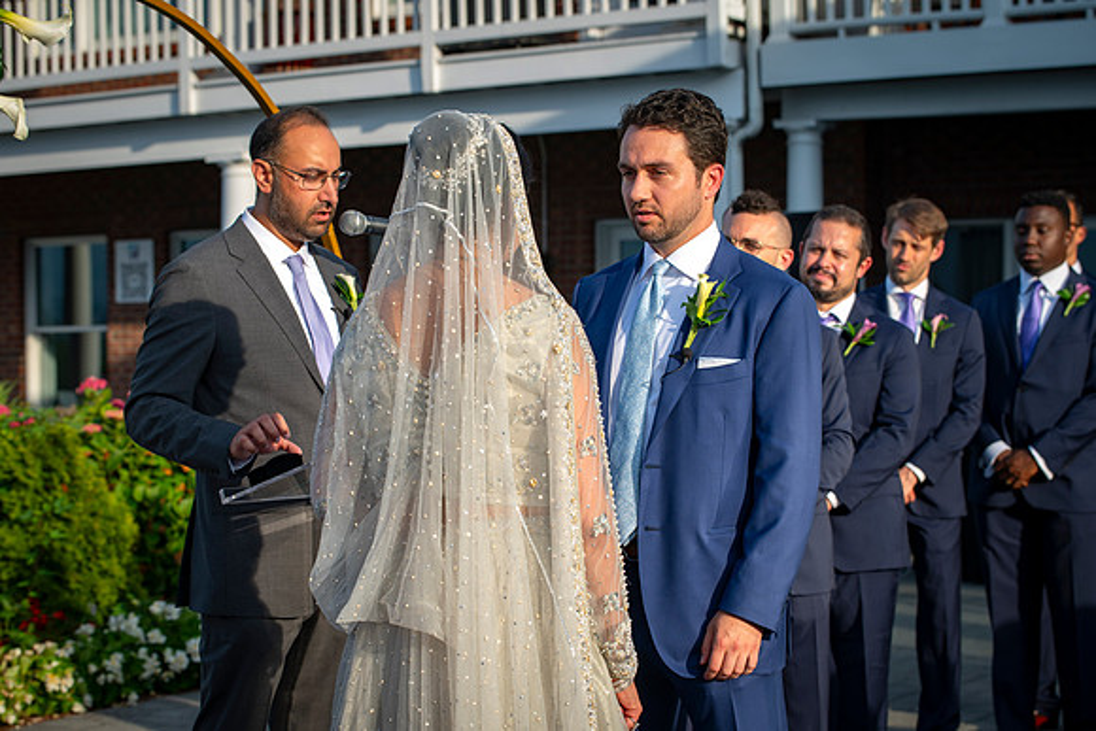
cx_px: 542
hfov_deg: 27.6
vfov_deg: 18.6
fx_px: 2230
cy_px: 362
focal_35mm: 73
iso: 64
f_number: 5
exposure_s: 1/250
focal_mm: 70
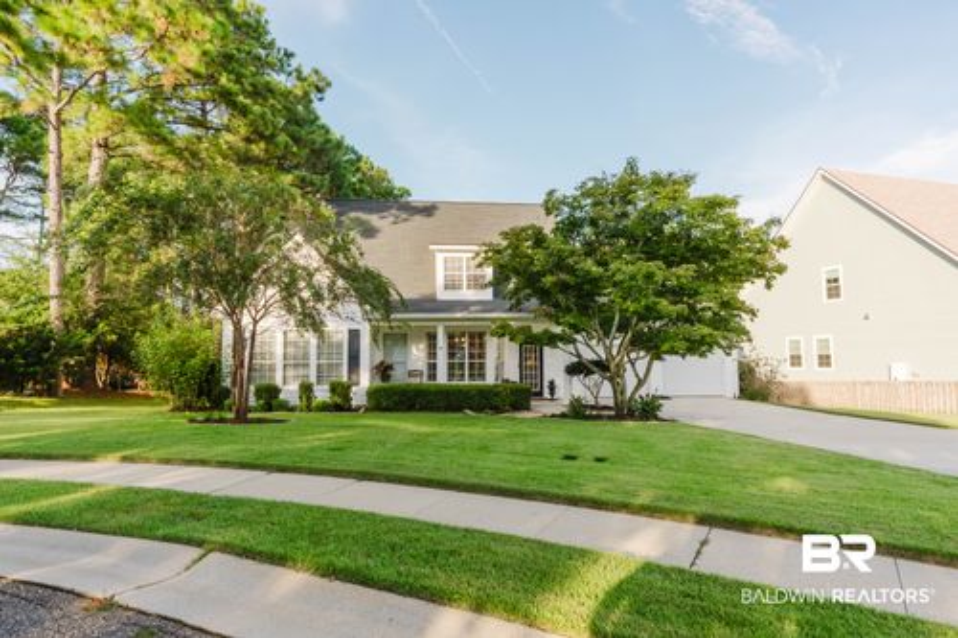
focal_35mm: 20
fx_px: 532
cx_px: 479
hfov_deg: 84.0
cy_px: 319
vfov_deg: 61.9
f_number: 11
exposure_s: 1/1000
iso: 800
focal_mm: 20
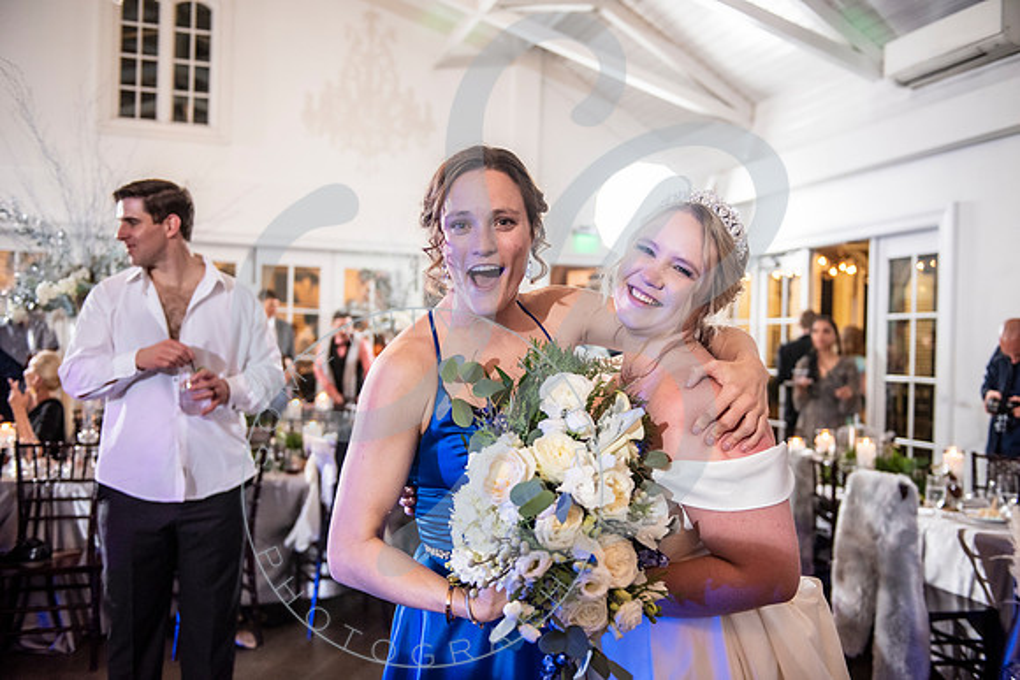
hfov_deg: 54.4
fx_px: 992
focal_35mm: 35
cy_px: 340
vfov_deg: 37.9
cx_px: 510
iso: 1600
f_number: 2.8
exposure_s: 1/125
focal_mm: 35
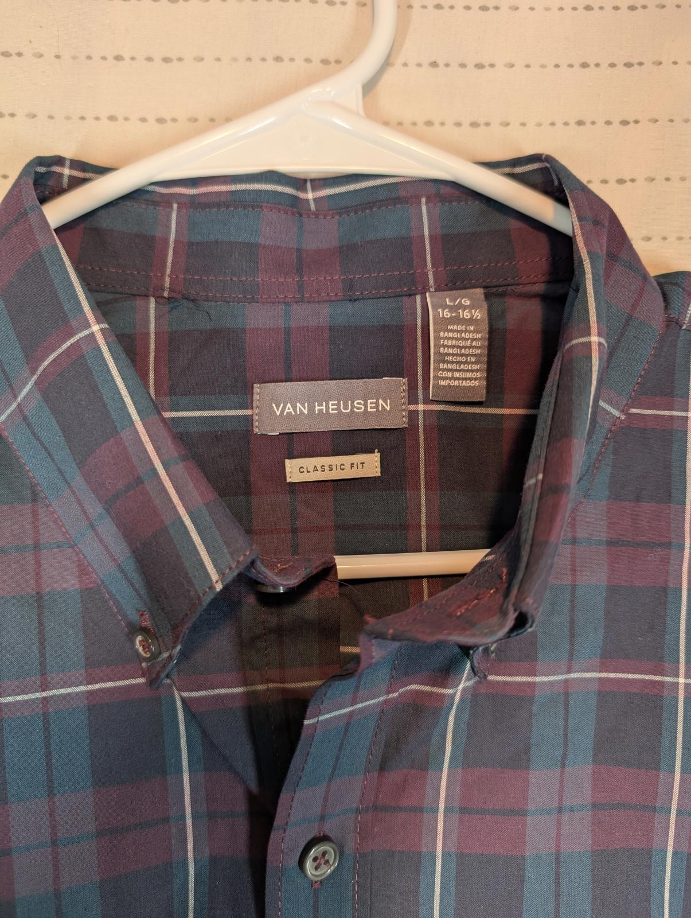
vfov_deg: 71.5
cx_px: 346
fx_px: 637
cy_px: 459
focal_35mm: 24
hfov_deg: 56.9
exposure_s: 1/120
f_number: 1.68
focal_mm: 6.9
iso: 57
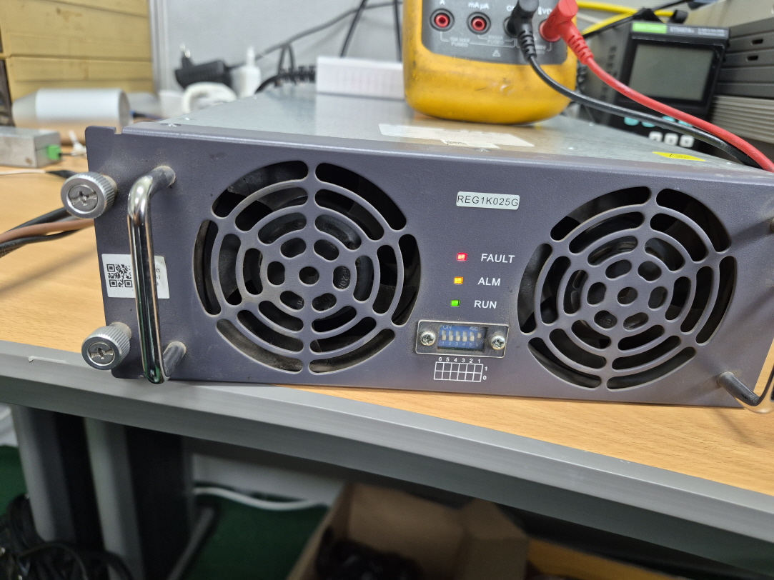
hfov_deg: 73.9
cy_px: 290
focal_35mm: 23
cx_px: 387
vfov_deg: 58.9
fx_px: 514
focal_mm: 5.4
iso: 400
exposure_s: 1/120
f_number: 1.8
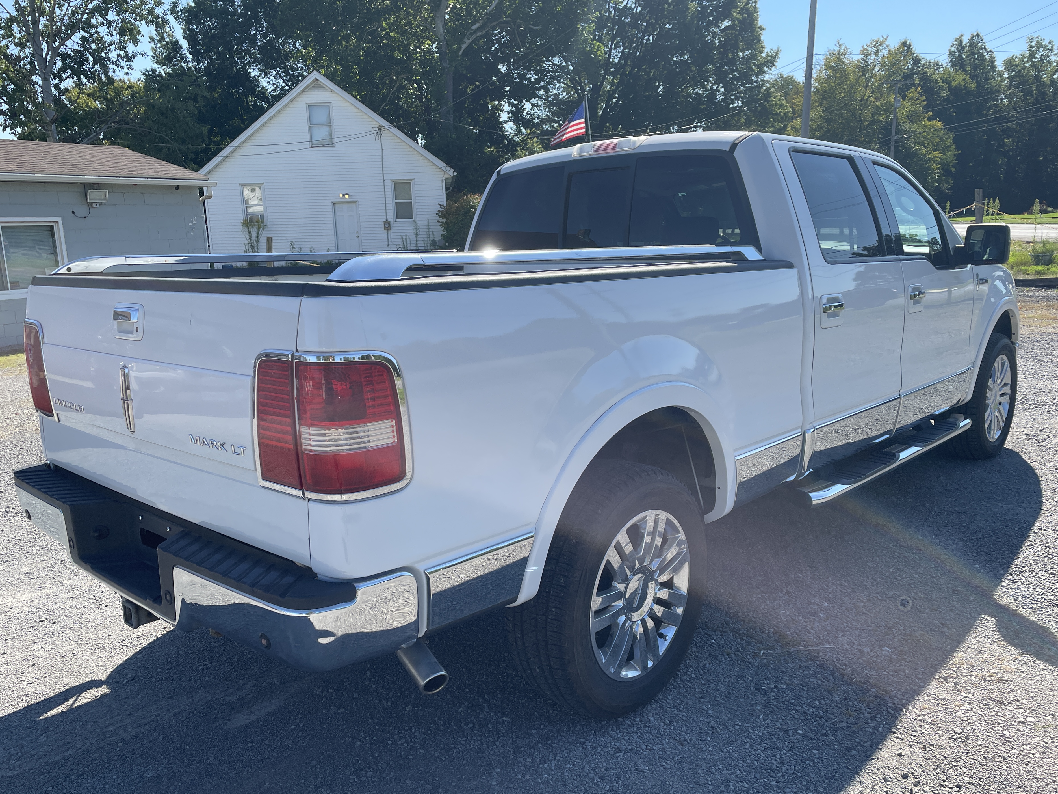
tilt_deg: -11.4
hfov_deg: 63.4
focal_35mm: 28
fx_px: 856
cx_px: 517
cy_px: 423
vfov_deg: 49.7
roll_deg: +1.8
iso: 32
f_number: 1.6
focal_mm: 4.2
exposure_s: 1/1618
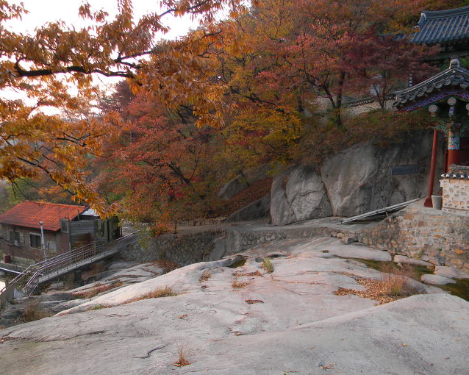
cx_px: 229
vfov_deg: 48.5
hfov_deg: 58.8
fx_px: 416
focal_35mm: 30
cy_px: 190
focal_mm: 5
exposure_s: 1/29.1
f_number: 3.5
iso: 80
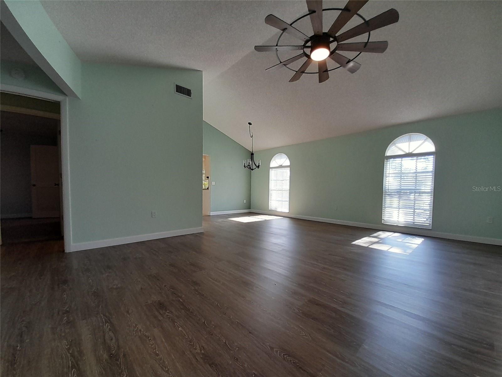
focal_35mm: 13
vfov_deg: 89.9
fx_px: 189
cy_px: 188
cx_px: 251
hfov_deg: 106.2
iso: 40
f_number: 2.2
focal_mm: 1.13
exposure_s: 1/60
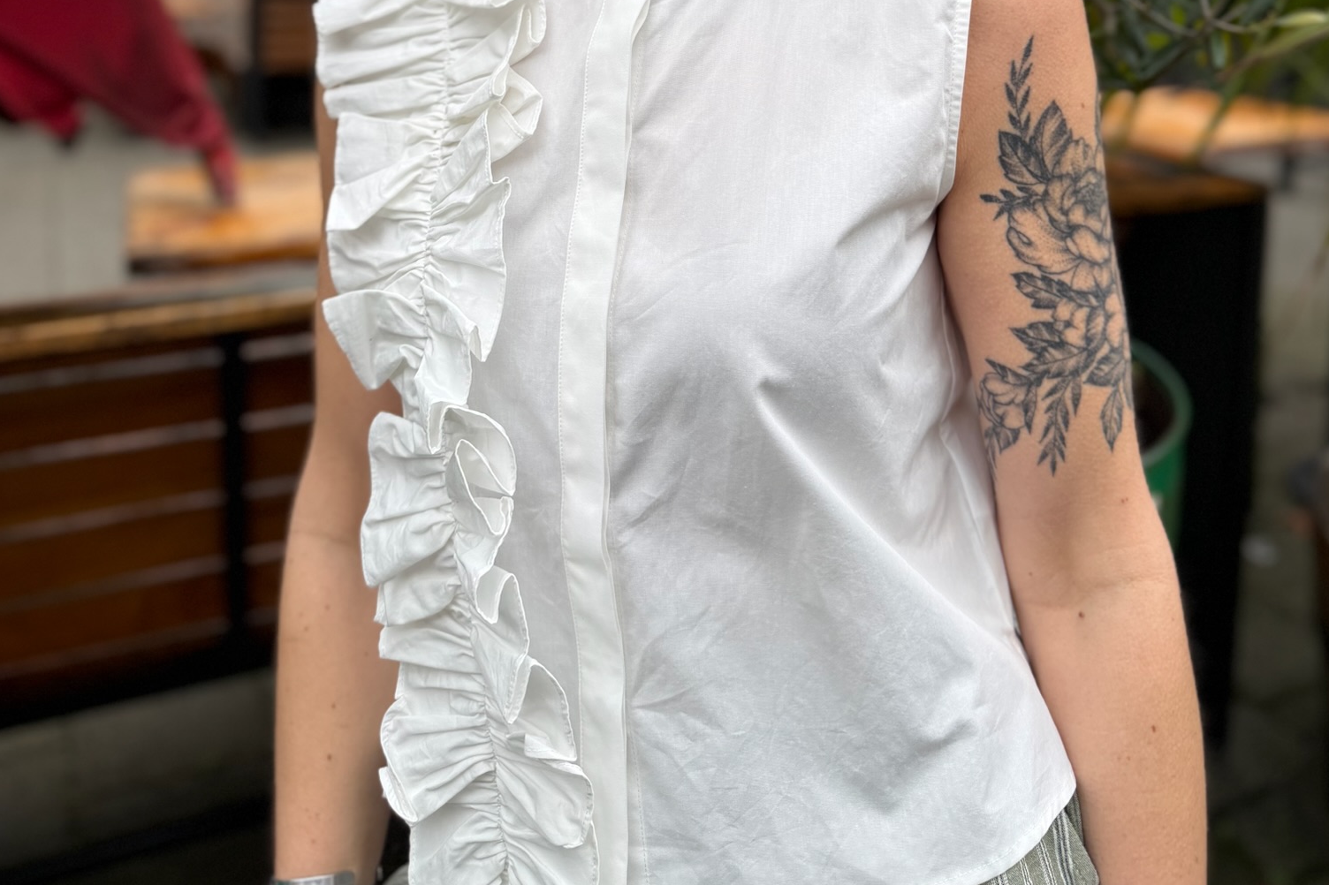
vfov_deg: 36.1
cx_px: 673
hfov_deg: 55.8
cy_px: 58
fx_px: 1255
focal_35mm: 34
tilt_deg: -6.6
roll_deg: -0.1
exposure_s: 1/780
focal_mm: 6.76
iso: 80
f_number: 1.78
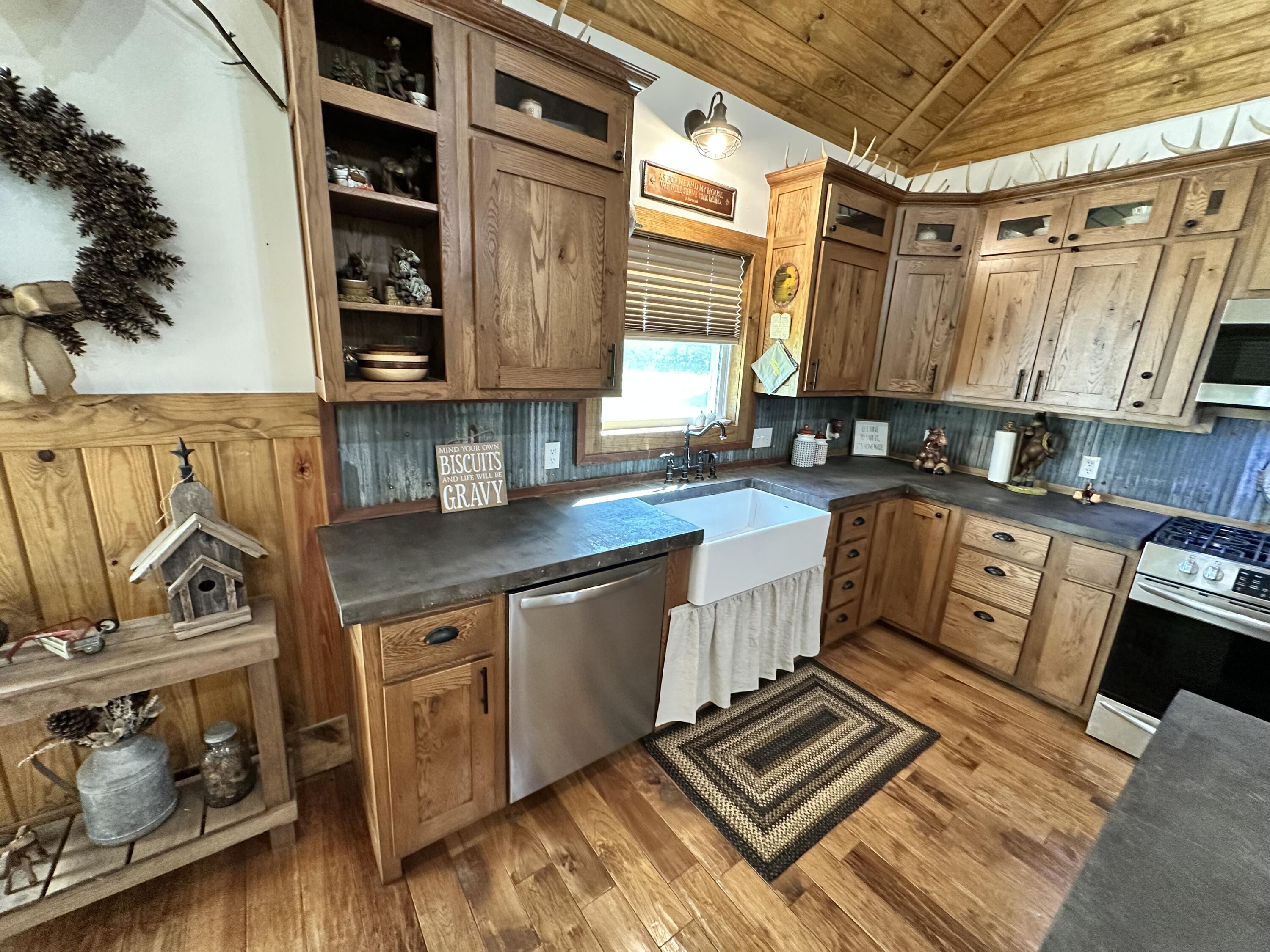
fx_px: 514
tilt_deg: -13.6
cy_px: 476
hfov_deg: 102.1
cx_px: 635
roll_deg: -2.9
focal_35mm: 14
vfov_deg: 85.7
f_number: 2.2
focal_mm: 2.22
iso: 500
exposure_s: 1/60
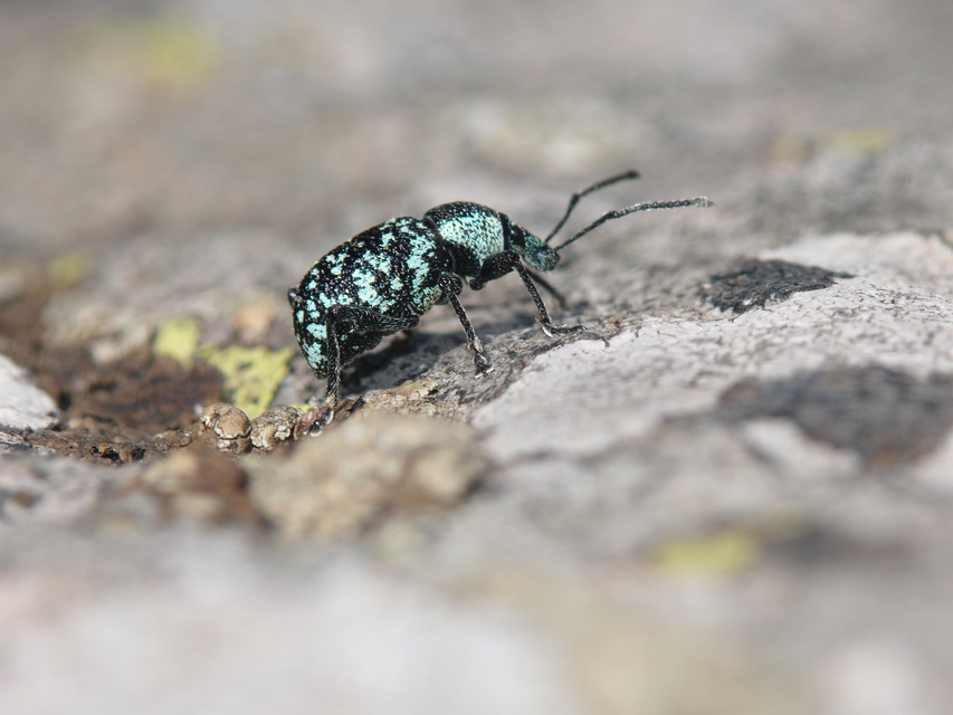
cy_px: 358
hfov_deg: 4.7
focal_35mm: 420
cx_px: 476
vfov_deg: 3.5
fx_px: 11564
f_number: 8
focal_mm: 88.8
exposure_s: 1/400
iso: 100
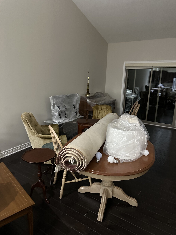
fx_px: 163
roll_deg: -2.1
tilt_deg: -13.5
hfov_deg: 56.8
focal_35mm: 24
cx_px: 88
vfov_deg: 71.6
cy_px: 118
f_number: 1.78
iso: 1000
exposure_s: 1/30
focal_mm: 6.86
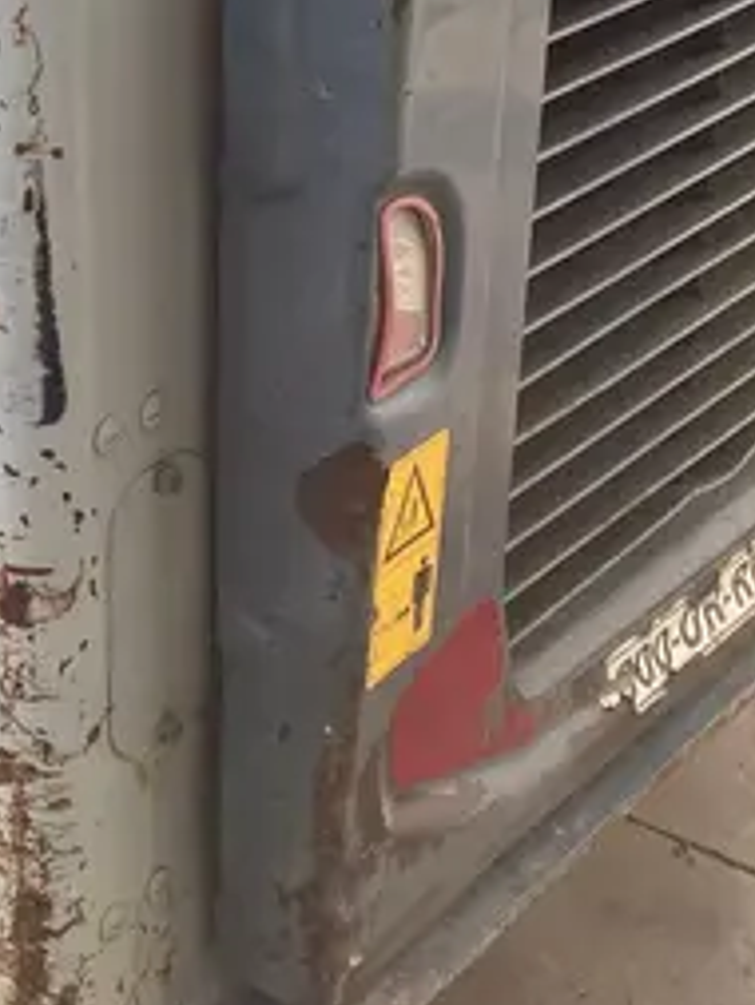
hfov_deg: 16.8
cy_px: -54
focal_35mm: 81
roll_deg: -1.1
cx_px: -322
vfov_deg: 22.9
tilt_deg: -14.1
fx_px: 2354
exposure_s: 1/771
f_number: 1.8
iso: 32
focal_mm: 3.99
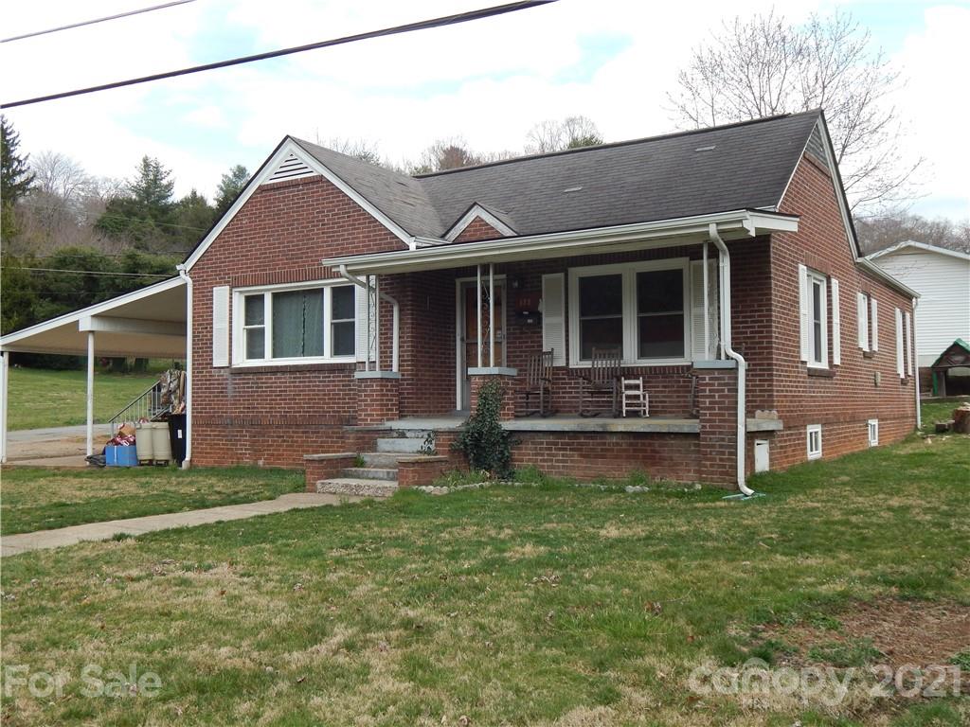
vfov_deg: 40.7
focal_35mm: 35
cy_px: 364
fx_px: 981
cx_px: 485
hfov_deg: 52.6
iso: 125
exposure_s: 1/640
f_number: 3.3
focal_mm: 6.1
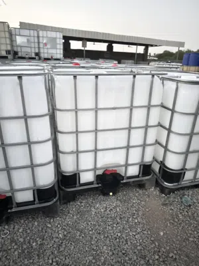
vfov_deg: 71.6
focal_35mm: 24
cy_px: 133
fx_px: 184
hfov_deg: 56.8
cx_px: 100
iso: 12500
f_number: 1.78
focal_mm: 6.86
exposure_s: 1/15
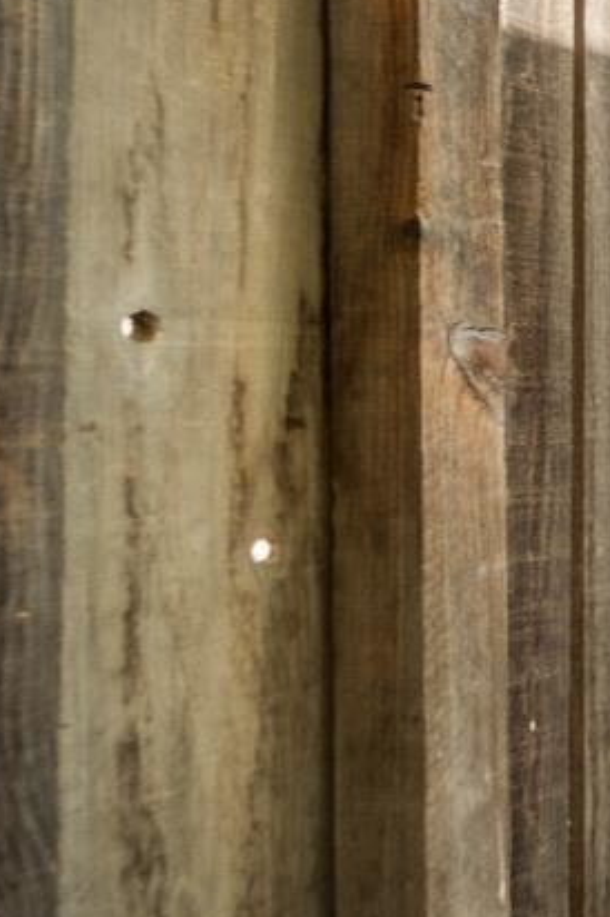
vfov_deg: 38.8
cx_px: 1639
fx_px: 1298
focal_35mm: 51
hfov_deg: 13.2
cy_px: 384
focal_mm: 14
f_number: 5
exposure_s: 1/100
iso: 80
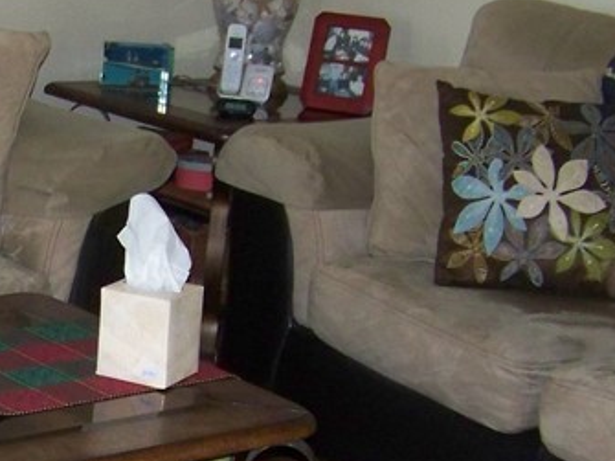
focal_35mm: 110
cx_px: -119
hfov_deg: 17.1
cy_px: 386
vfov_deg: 13.4
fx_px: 1954
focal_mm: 5.85
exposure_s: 1/30
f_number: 2.8
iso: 200
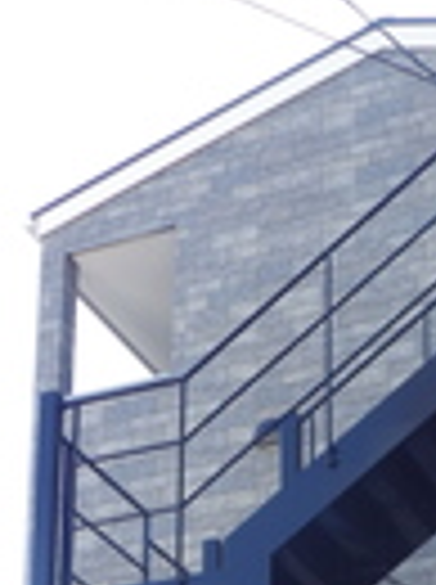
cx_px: 387
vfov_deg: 17.2
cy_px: 832
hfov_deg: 13.9
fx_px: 1769
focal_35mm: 105
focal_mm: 6.2
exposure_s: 1/250
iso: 100
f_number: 3.4
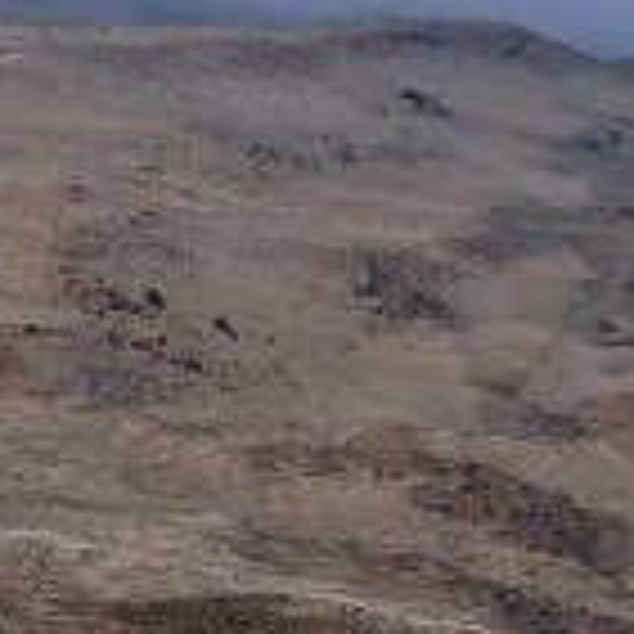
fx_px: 3046
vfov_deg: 11.9
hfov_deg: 10.8
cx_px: -670
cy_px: 407
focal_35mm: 147
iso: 80
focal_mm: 7.15
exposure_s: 1/640
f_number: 3.9
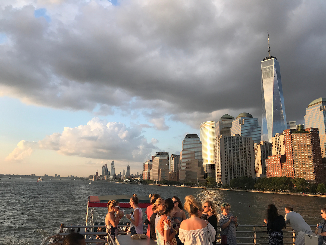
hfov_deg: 63.4
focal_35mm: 28
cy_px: 122
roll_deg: -2.6
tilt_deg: +13.0
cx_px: 163
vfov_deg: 49.7
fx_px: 264
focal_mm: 3.99
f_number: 1.8
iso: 20
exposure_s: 1/591
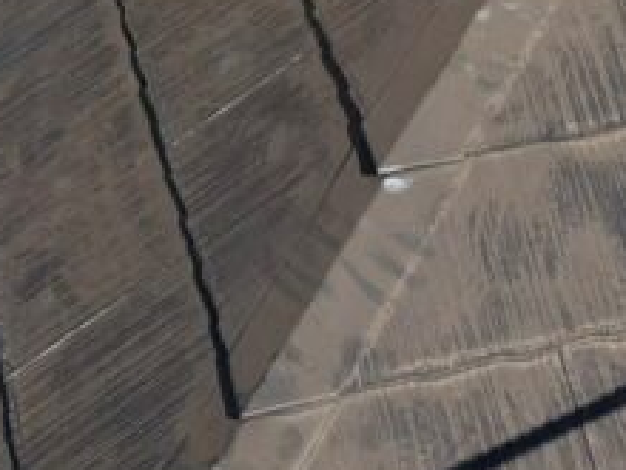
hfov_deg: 15.8
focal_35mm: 121
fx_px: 2188
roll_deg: +0.8
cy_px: -496
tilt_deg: -12.3
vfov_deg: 11.0
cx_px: 686
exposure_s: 1/4630
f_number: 1.6
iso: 50
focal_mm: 5.96
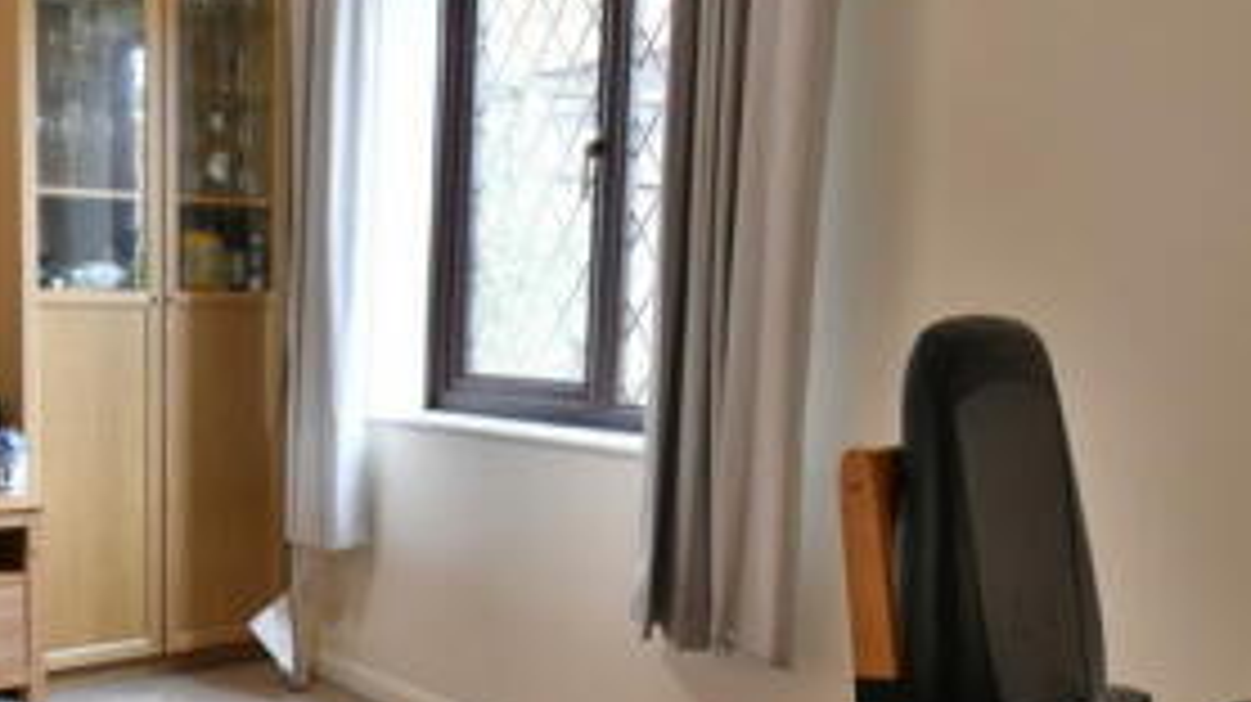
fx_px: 1227
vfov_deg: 31.7
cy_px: 452
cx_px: 227
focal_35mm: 37
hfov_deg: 50.3
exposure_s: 1/3
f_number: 8
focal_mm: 10
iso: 400
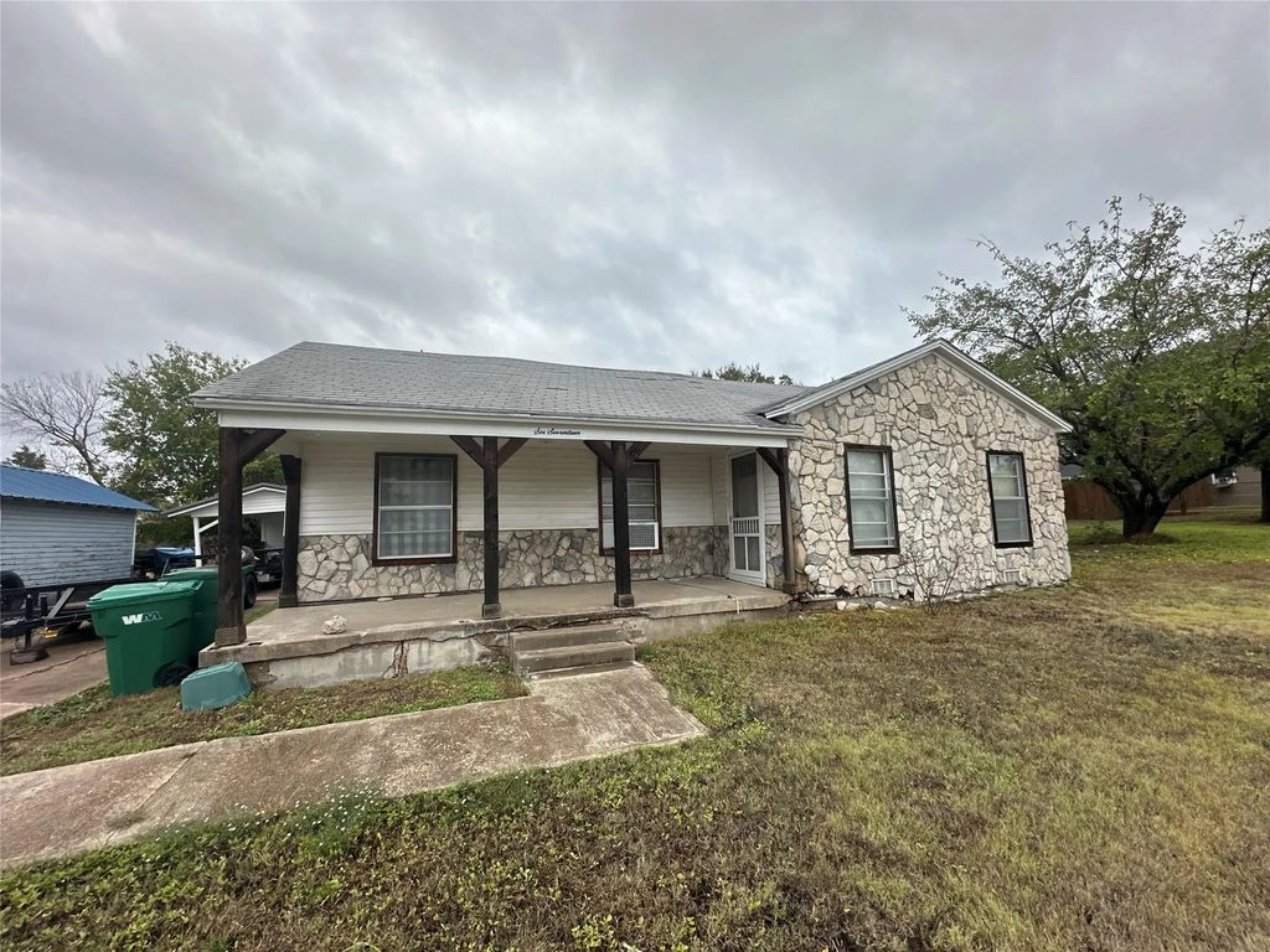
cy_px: 476
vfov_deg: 85.7
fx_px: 514
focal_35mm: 14
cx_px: 635
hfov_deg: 102.1
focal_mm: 2.22
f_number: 2.2
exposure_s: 1/988
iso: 50
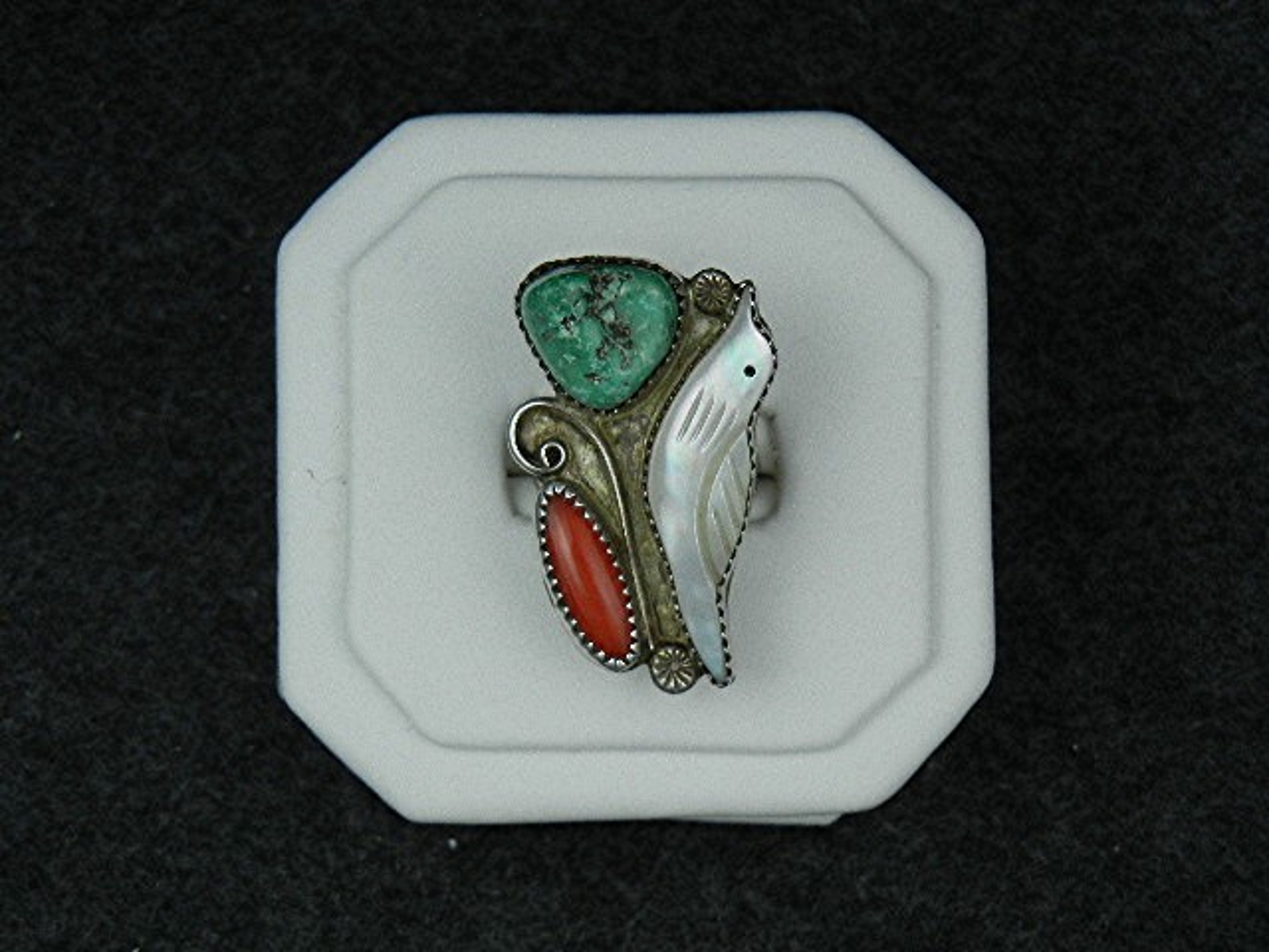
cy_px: 476
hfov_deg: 17.0
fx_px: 4252
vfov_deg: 12.8
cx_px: 634
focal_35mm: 116
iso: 400
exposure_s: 1/24.3
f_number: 4.6
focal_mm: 20.9
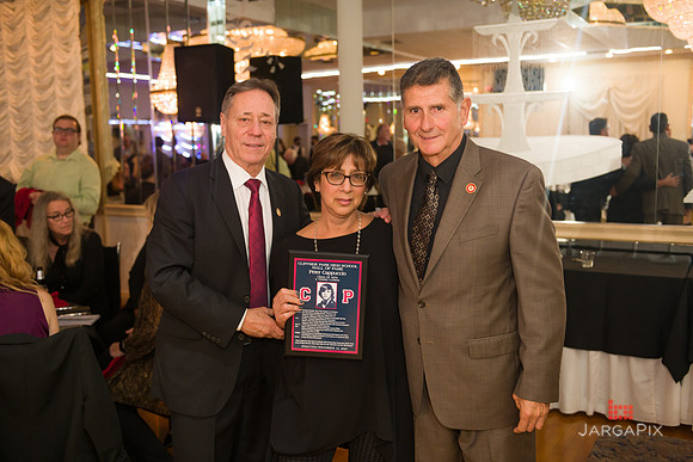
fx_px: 693
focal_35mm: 36
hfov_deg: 53.1
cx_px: 346
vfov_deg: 36.9
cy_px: 231
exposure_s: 1/125
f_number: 3.2
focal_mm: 36
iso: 1000
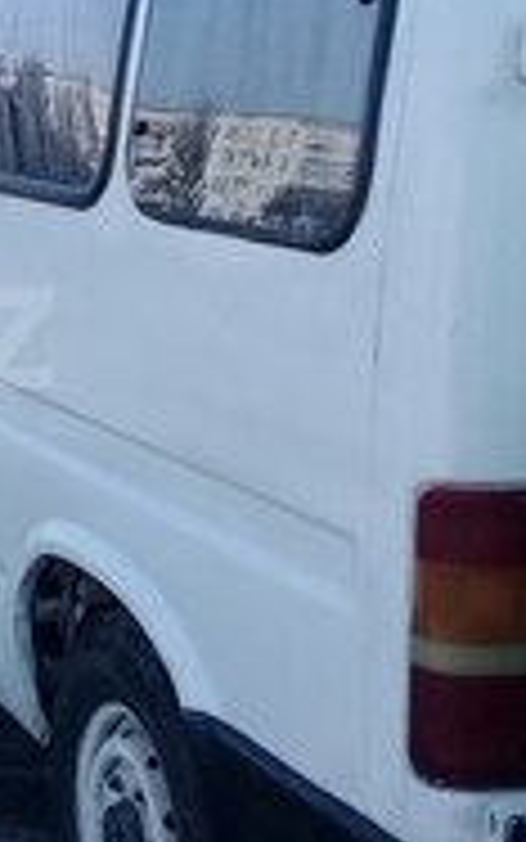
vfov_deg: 23.8
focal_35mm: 87
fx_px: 1994
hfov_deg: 14.0
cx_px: -292
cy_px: 338
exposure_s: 1/868
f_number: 2.2
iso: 64
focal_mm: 3.3
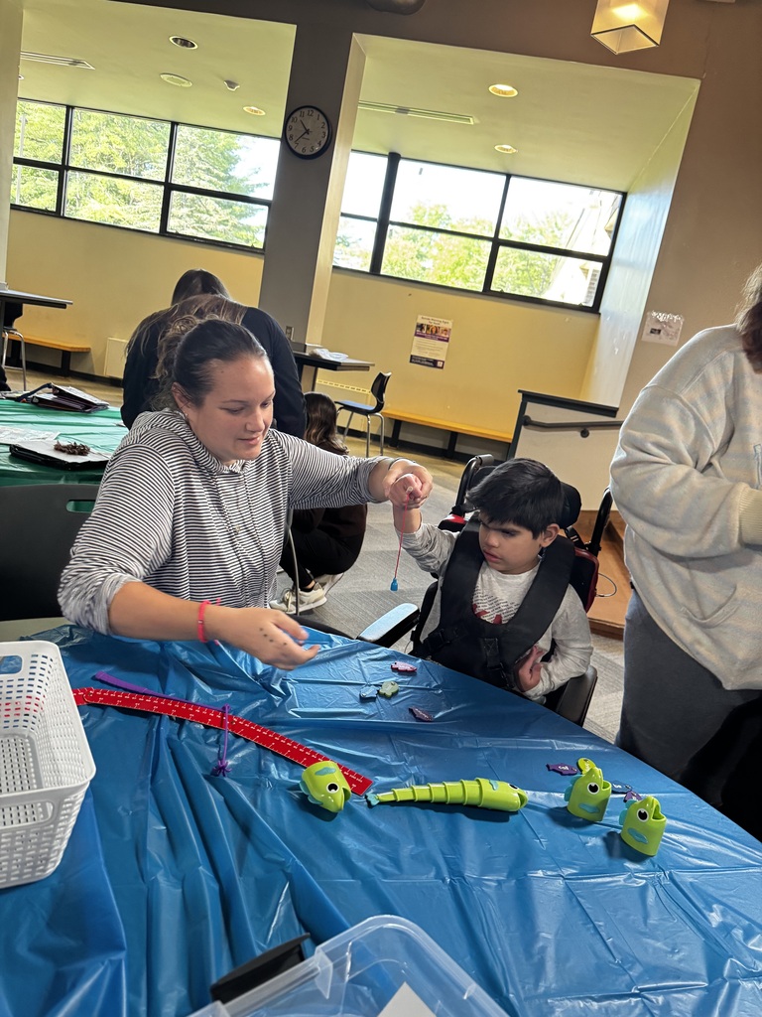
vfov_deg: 71.6
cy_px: 508
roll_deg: -9.5
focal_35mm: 24
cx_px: 381
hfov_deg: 56.8
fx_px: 704
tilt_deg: -11.6
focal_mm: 6.76
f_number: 1.78
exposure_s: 1/60
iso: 320
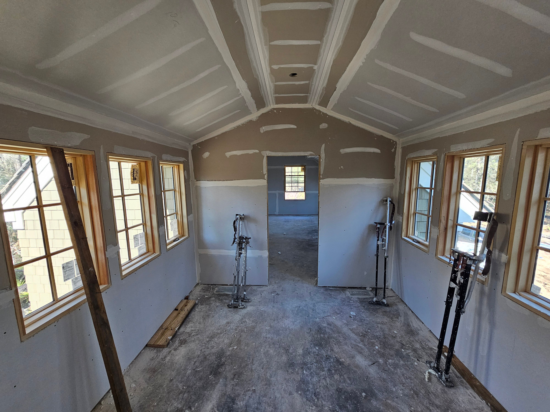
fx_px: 207
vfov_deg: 89.9
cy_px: 206
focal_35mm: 13
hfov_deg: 106.2
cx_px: 275
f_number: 2.2
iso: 160
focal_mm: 2.2
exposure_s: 1/207
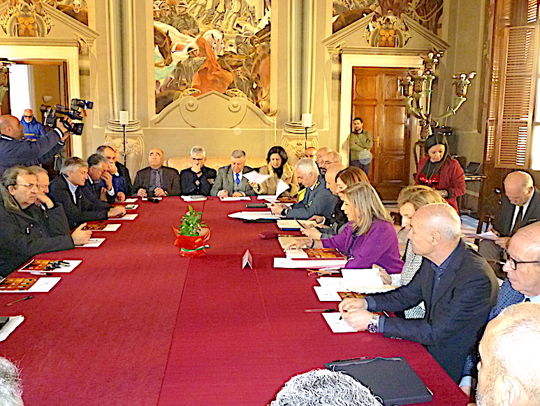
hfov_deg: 60.0
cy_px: 208
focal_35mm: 30
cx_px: 273
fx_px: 468
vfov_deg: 46.8
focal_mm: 5.2
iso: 500
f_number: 3.3
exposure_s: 1/30
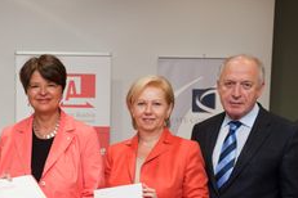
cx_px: 97
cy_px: 191
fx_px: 588
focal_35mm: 71
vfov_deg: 18.7
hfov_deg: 28.3
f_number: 5.6
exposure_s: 1/30
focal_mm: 32
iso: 1600
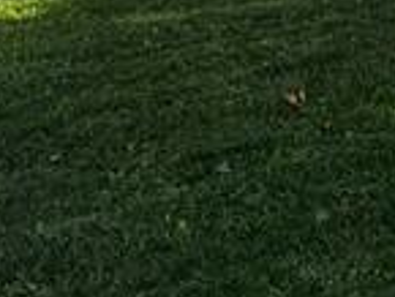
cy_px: -395
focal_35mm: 183
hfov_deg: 9.1
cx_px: 1117
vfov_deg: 7.6
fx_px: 2090
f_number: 1.5
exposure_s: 1/909
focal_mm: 5.7
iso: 50
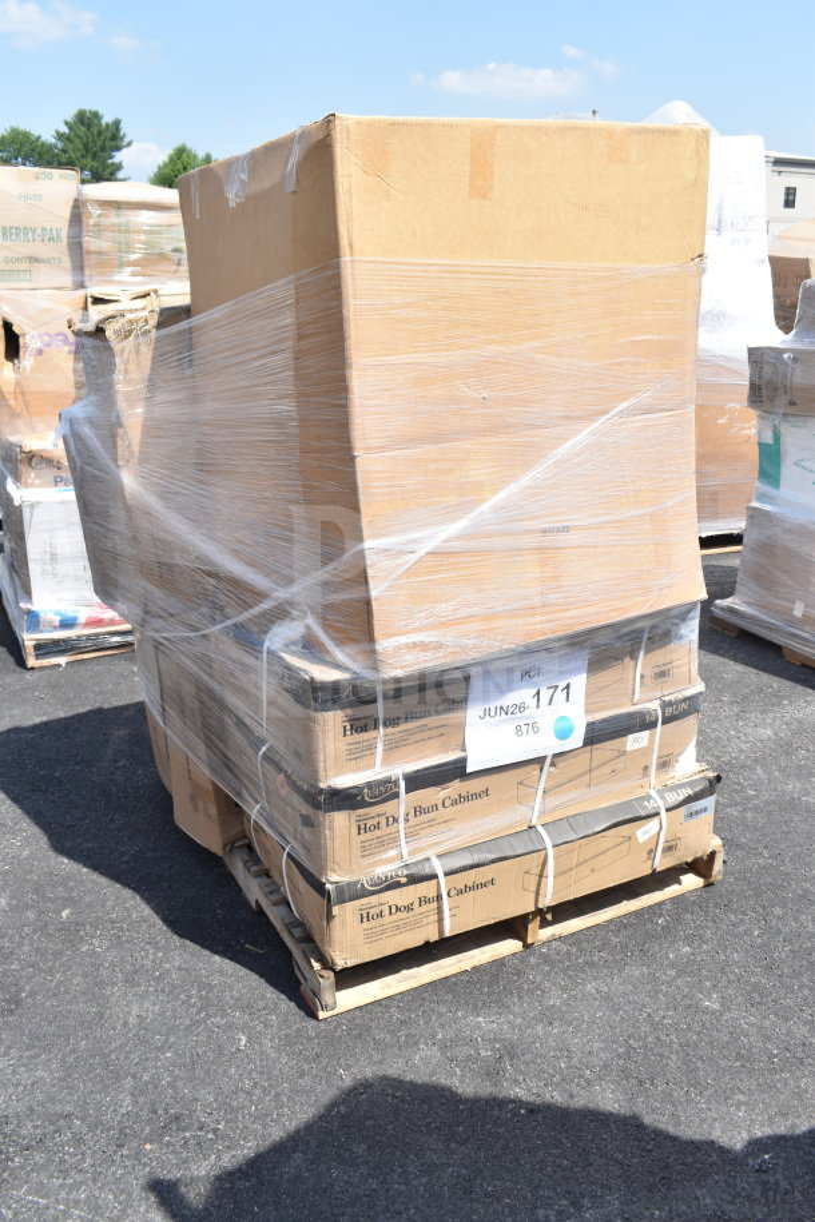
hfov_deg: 41.7
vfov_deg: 59.5
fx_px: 1070
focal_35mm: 32
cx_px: 408
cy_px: 611
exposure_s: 1/250
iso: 200
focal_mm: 21
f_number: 8
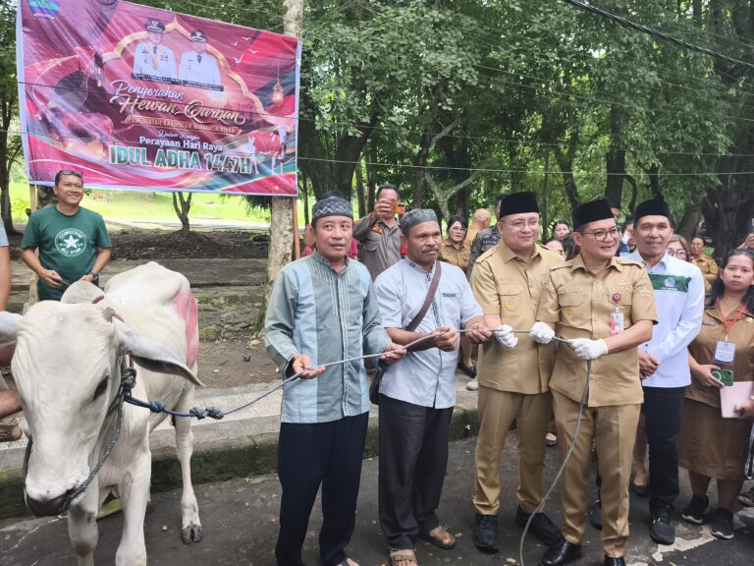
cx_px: 377
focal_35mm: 23
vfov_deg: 58.9
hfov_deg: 73.9
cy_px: 283
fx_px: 501
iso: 100
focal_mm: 6.18
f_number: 1.65
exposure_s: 1/99.9
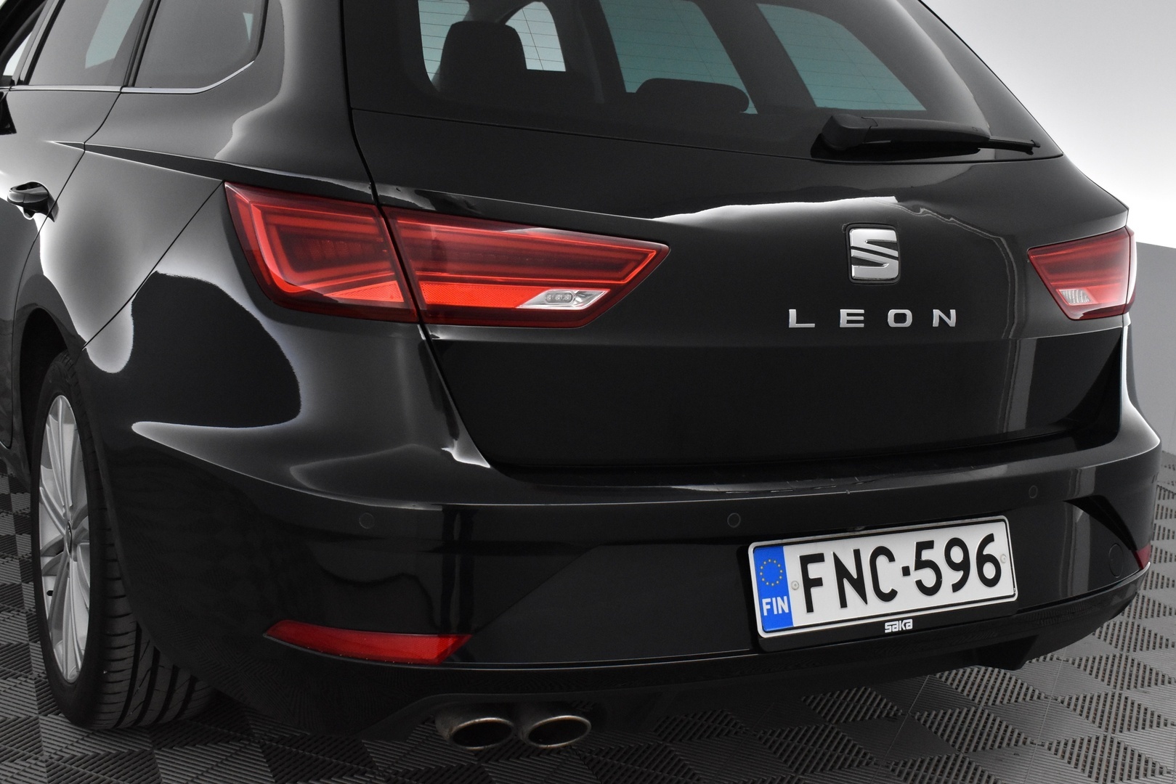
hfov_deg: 43.6
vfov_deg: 29.9
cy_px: 392
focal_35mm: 45
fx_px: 1470
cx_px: 588
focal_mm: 30
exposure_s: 1/125
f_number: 7.1
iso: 3200
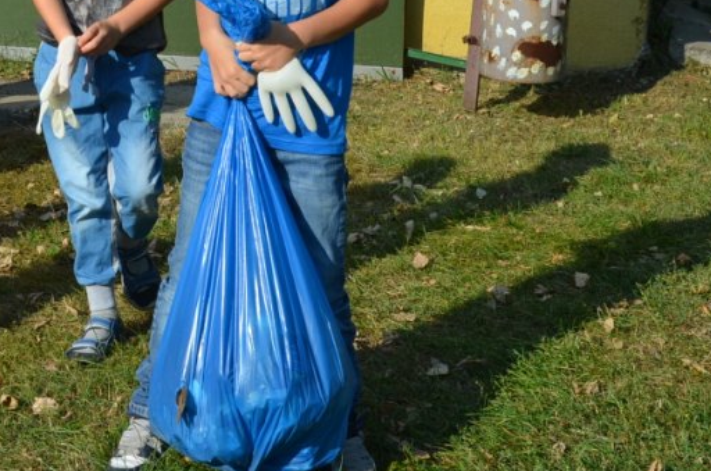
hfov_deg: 25.4
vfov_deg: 17.2
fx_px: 1537
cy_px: 75
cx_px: 108
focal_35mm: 78
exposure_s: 1/250
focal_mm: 26
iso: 100
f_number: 8
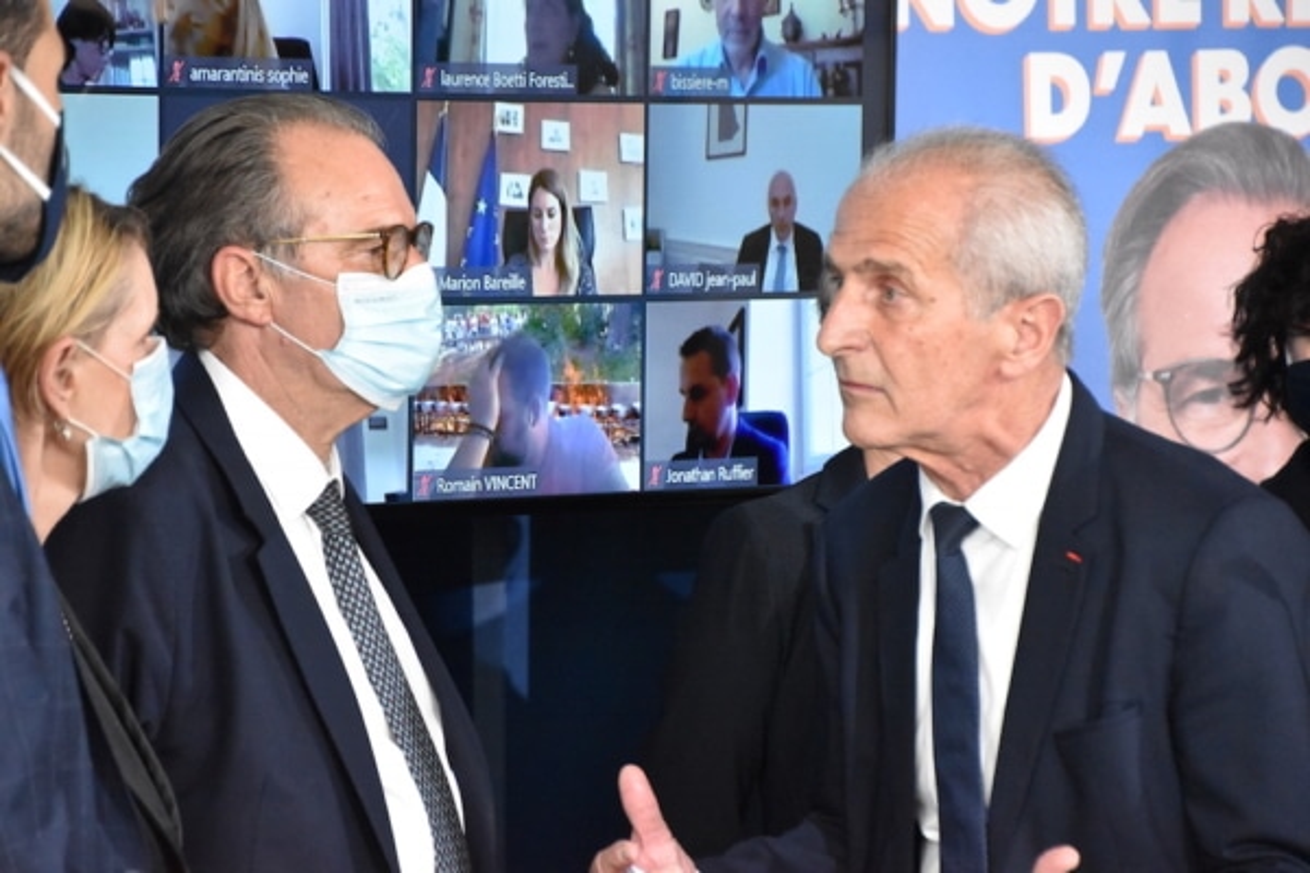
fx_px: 8460
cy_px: 436
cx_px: 655
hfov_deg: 8.9
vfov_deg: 5.9
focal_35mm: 232
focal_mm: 155
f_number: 6
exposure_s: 1/250
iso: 5600
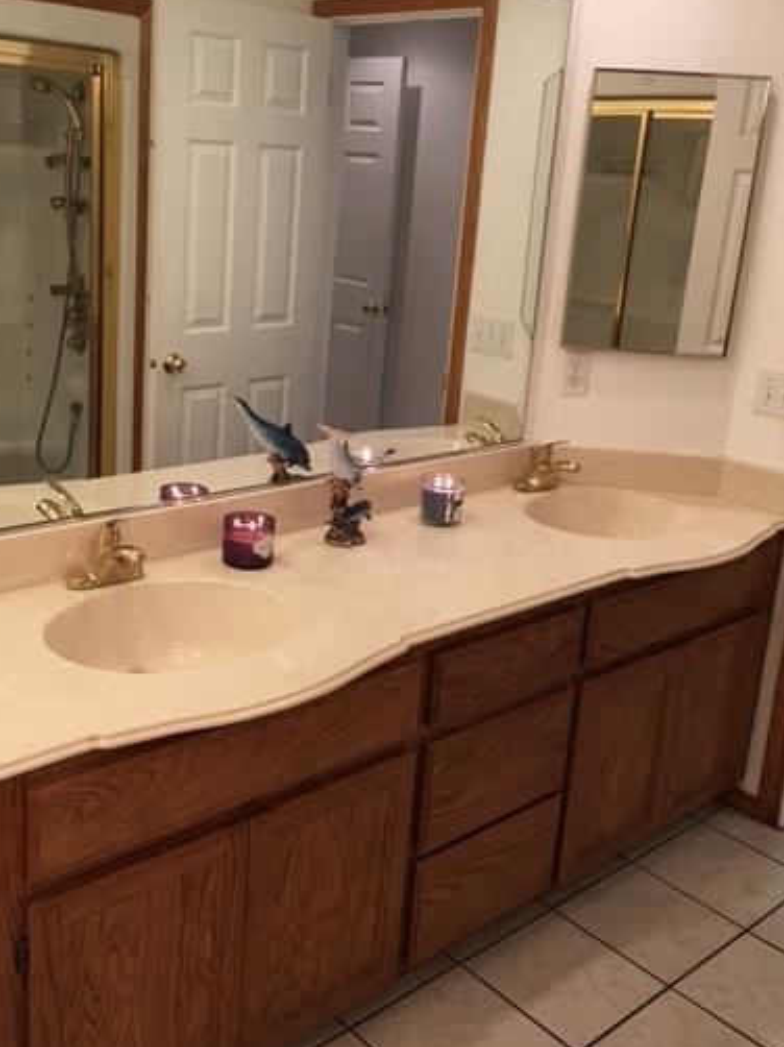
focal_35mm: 37
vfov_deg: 50.1
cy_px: 473
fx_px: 1118
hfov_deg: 38.5
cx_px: 334
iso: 32
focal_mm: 4.15
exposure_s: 1/15
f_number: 2.2
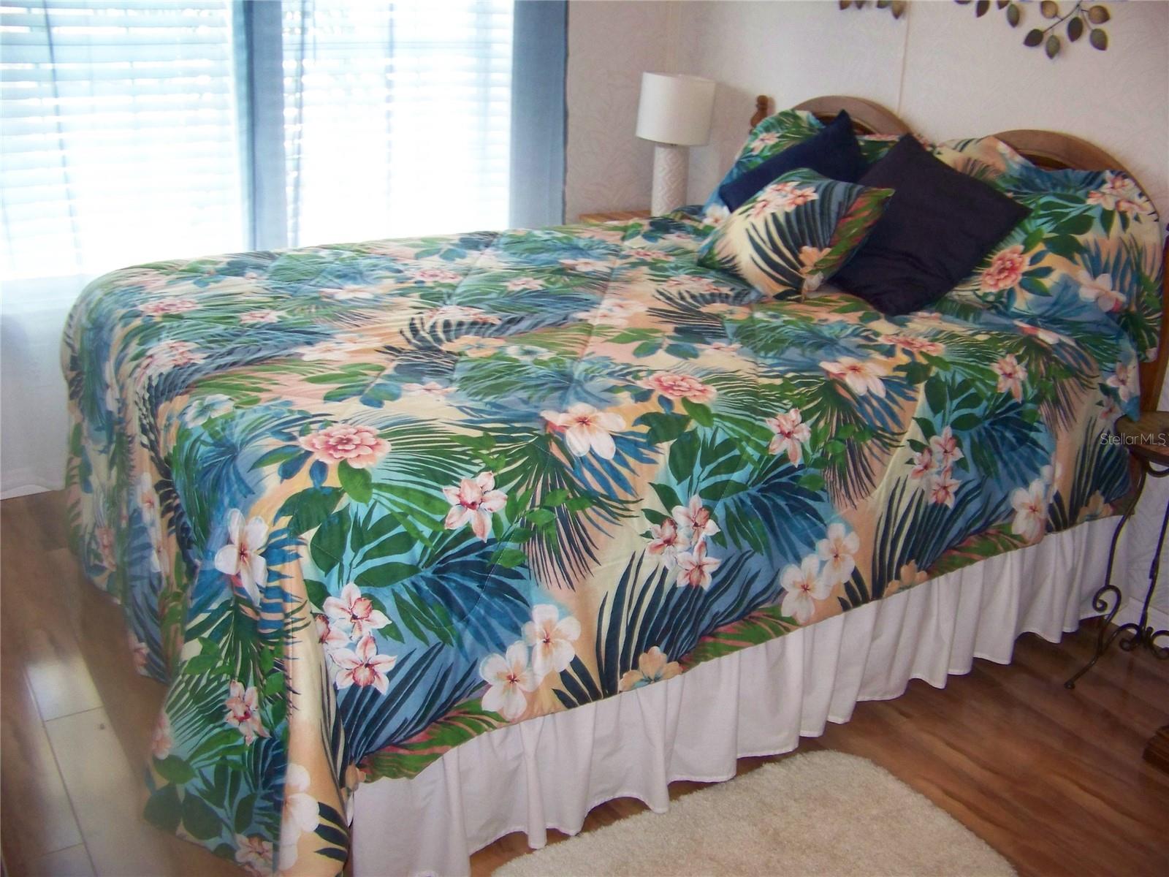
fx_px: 1216
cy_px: 438
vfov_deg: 39.7
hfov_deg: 51.4
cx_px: 584
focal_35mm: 36
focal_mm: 5.85
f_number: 2.8
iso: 200
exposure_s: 1/30
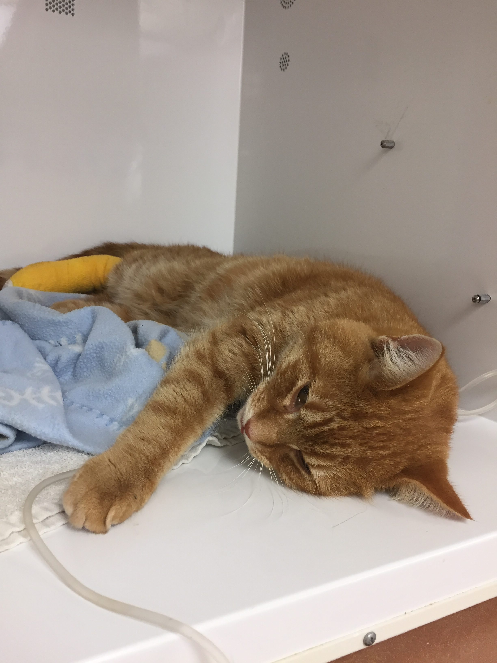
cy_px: 332
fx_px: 555
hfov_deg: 48.2
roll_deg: -3.0
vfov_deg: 61.7
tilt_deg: -10.9
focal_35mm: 29
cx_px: 248
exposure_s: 1/30
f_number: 2.2
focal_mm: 4.15
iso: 32
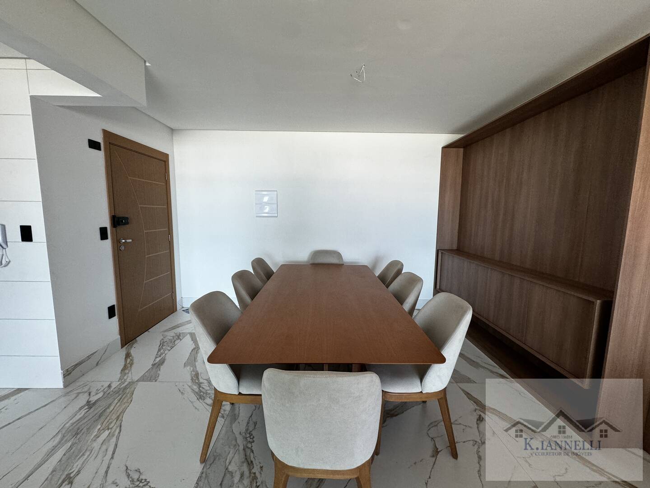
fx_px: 263
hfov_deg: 102.1
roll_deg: -1.5
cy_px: 244
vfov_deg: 85.7
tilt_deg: -7.1
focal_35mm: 14
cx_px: 325
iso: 200
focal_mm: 2.22
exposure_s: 1/99
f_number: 2.2
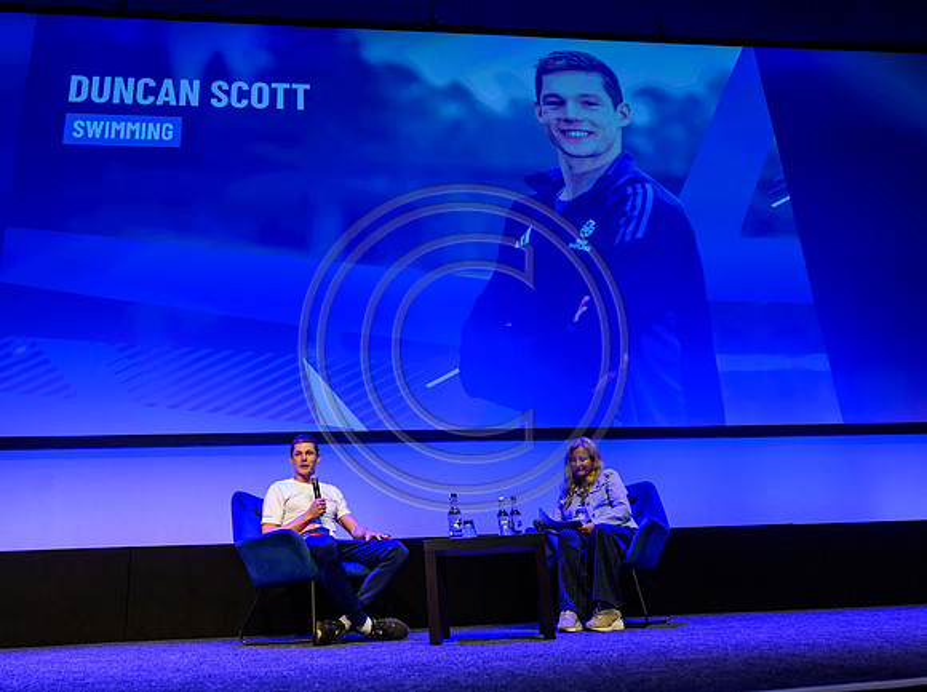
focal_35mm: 29
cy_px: 325
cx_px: 401
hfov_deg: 62.2
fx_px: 765
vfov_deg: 48.7
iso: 4000
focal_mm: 24
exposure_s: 1/640
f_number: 4
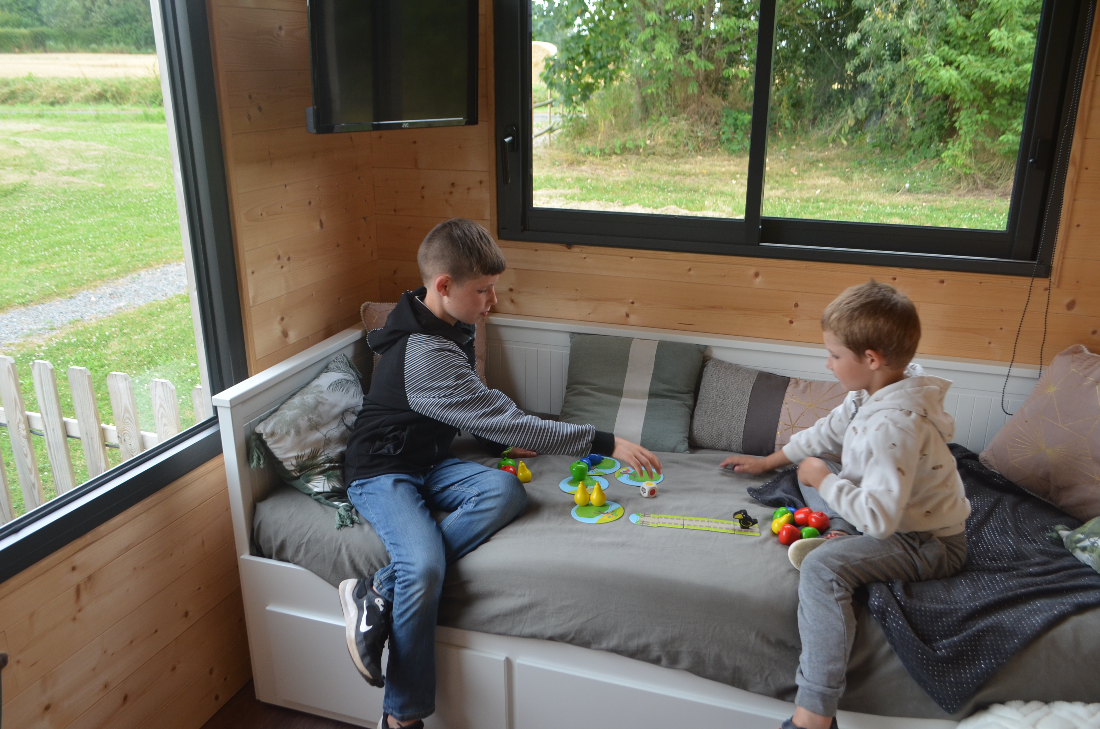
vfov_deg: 43.4
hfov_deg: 62.0
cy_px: 364
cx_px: 550
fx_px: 915
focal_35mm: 30
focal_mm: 20
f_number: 5
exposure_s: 1/100
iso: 400
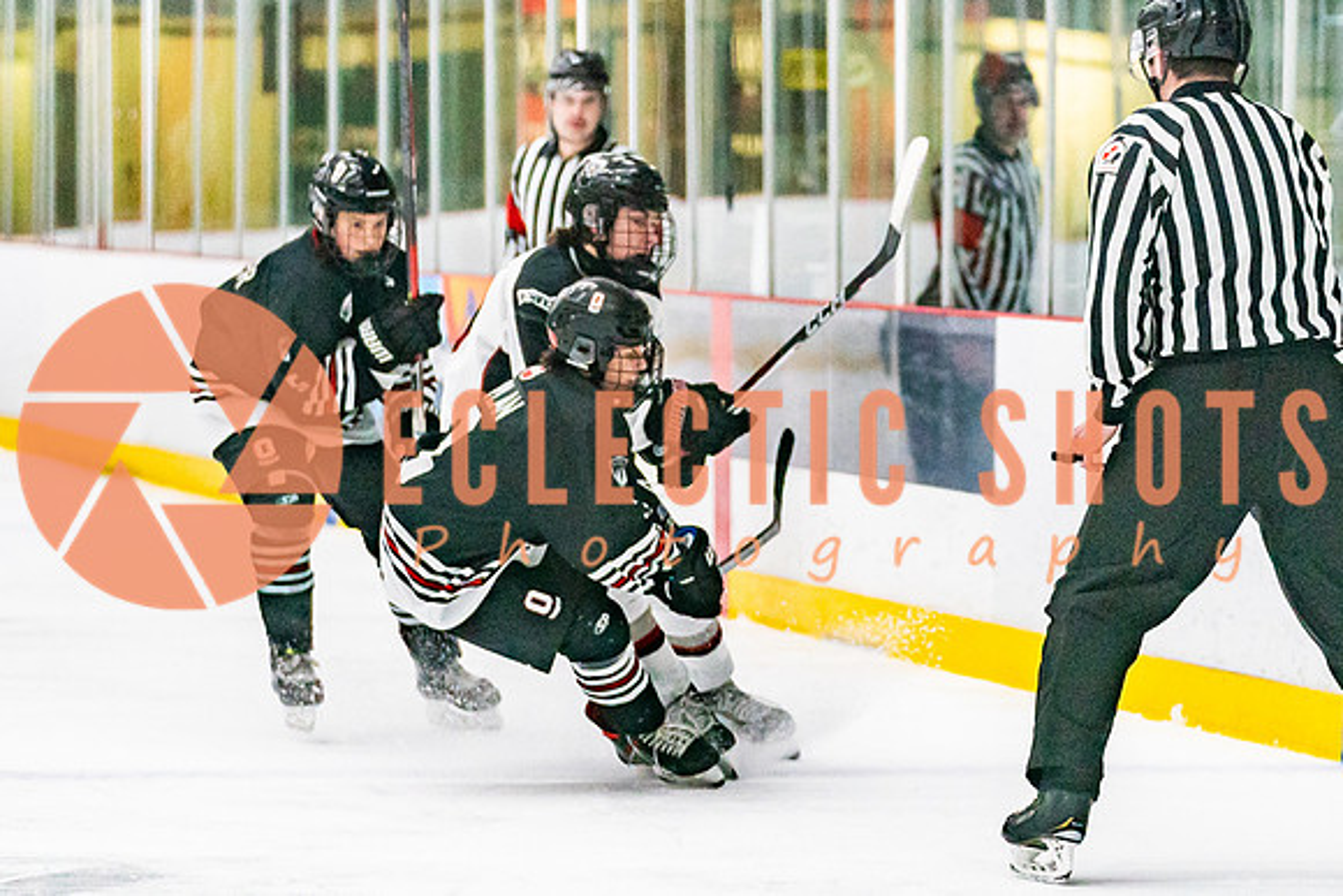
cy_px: 710
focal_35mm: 257
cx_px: 554
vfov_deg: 5.3
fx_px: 9596
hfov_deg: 8.0
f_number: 2.8
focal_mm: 125
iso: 3200
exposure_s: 1/1250
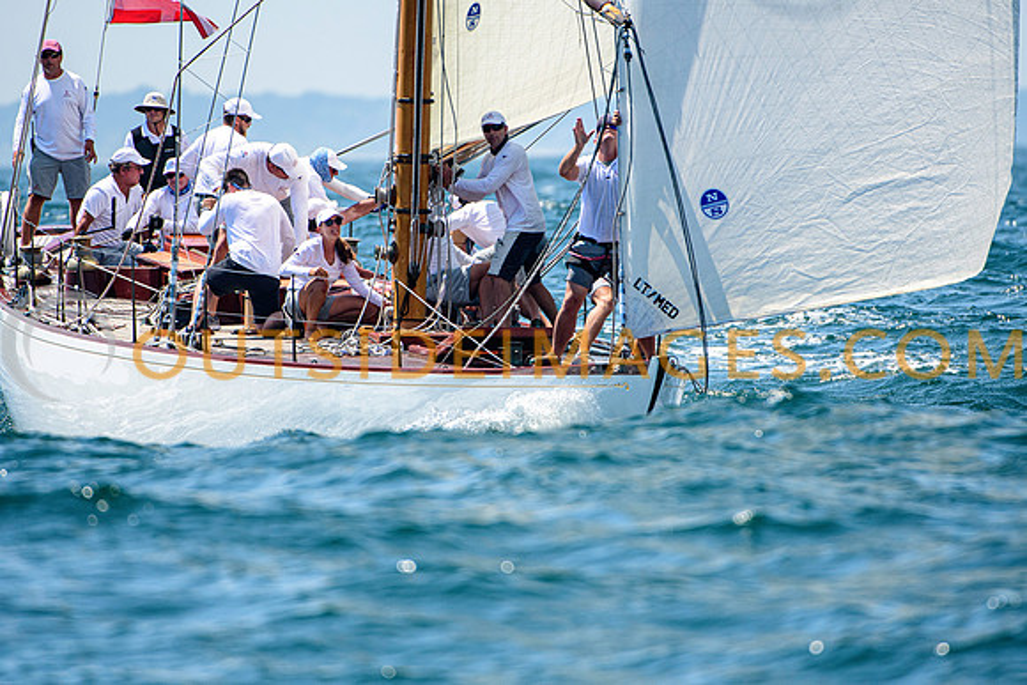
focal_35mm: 600
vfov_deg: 2.3
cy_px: 342
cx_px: 514
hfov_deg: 3.4
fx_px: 17120
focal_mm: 400
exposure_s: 1/2500
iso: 400
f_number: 5
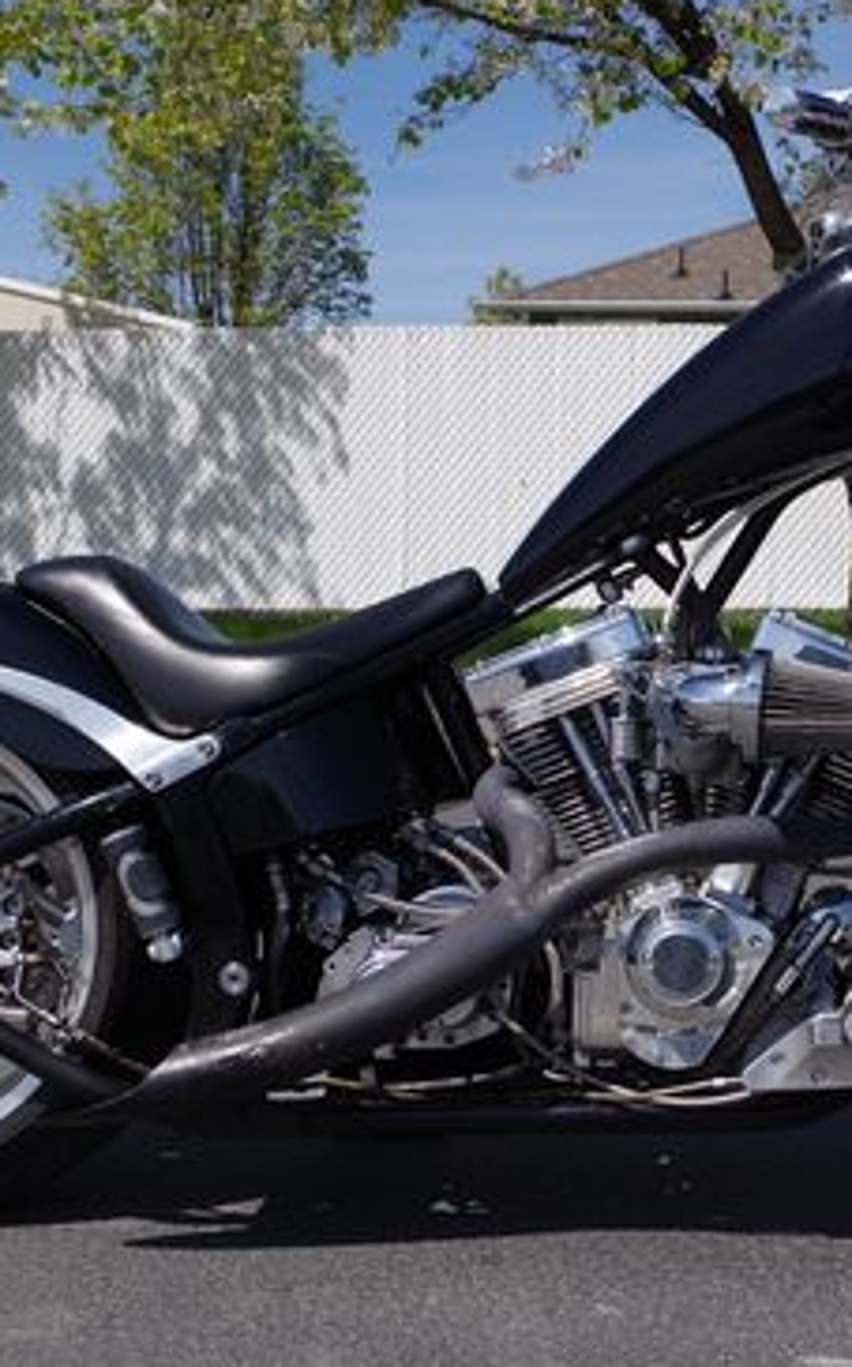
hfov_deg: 20.7
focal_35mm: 61
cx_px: 803
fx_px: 2270
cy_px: 674
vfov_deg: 33.5
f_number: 8
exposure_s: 1/400
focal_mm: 23.13
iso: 100
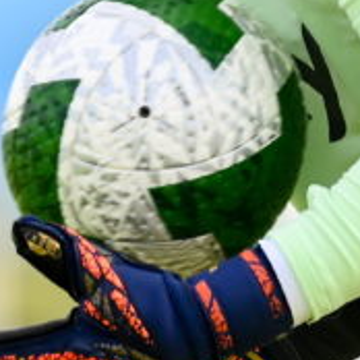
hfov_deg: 0.6
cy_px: -117
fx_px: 35310
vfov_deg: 0.6
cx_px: -19
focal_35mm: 3001
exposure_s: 1/6400
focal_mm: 600
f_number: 4
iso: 1250
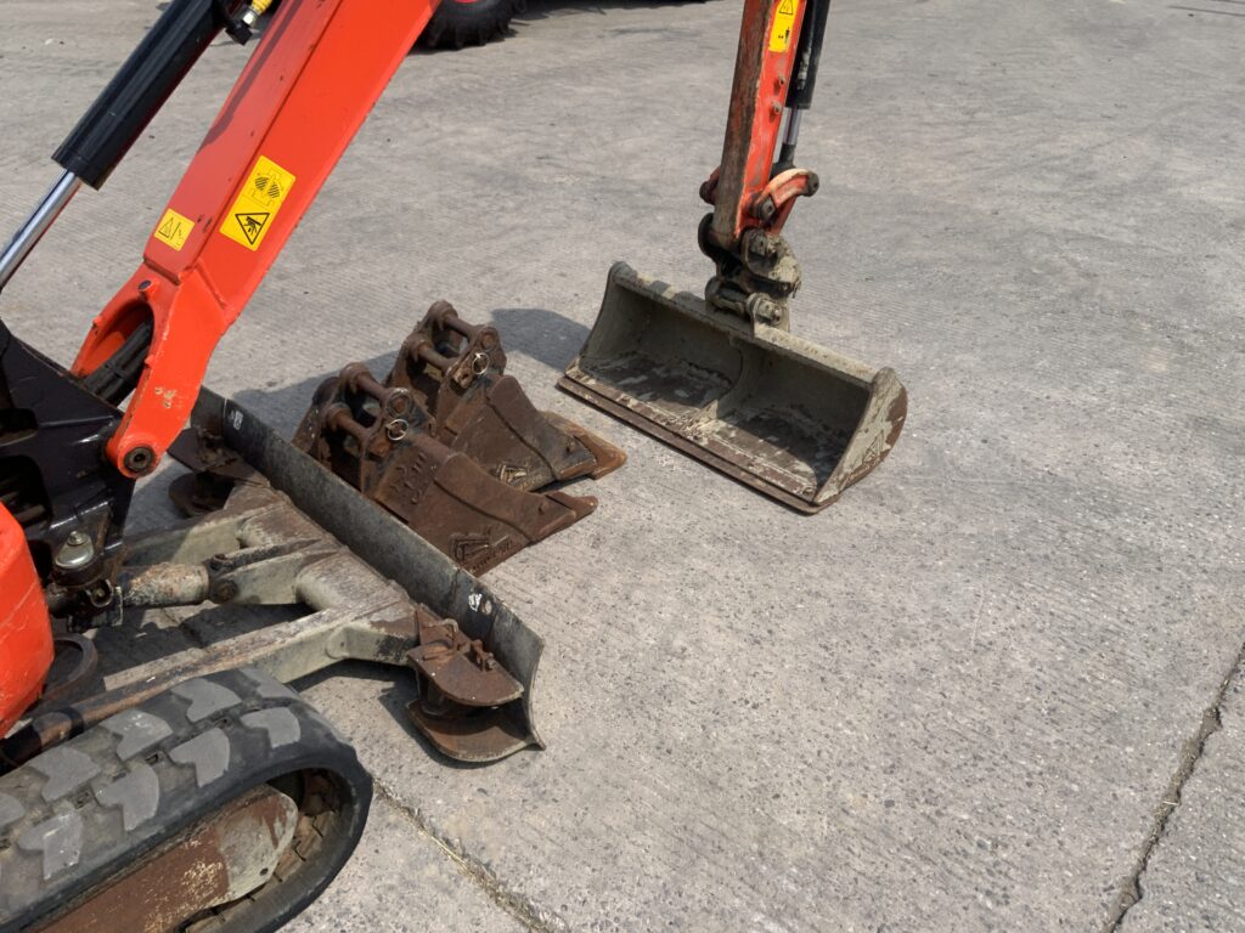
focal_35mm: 29
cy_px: 466
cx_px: 622
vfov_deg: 48.2
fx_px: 1043
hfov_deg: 61.7
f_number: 1.8
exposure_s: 1/1534
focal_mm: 3
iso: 16
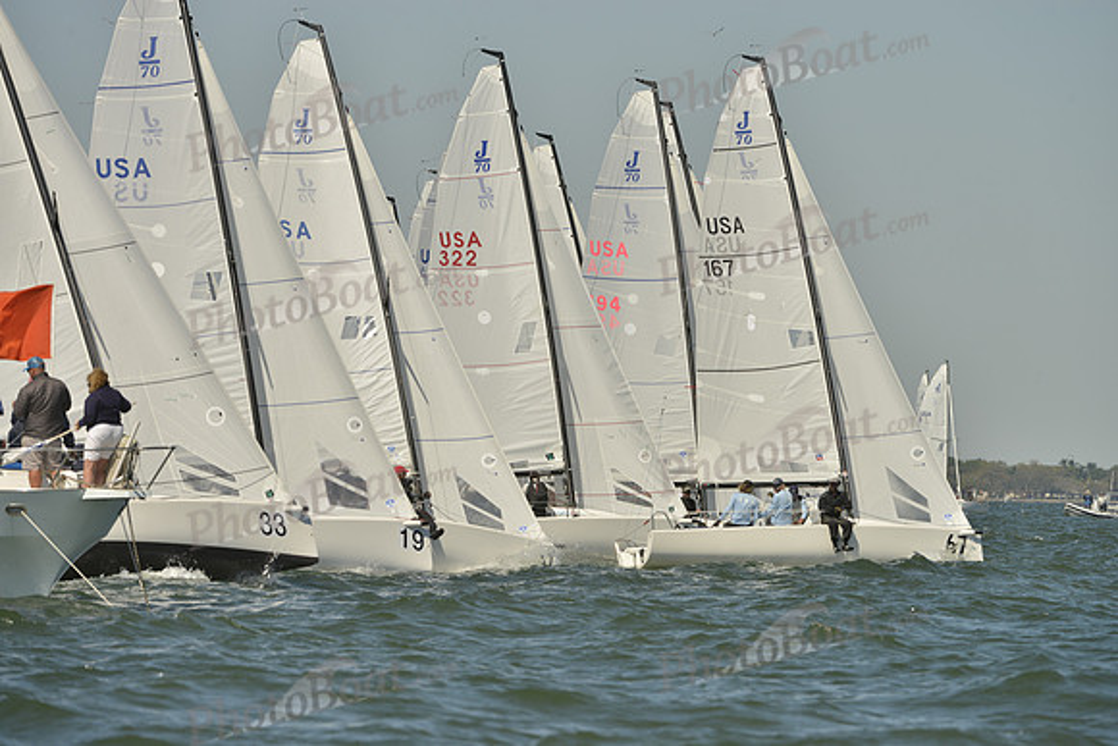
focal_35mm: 330
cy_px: 373
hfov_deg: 6.2
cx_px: 559
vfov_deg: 4.2
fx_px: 10250
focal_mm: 330
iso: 280
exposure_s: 1/1250
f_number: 9
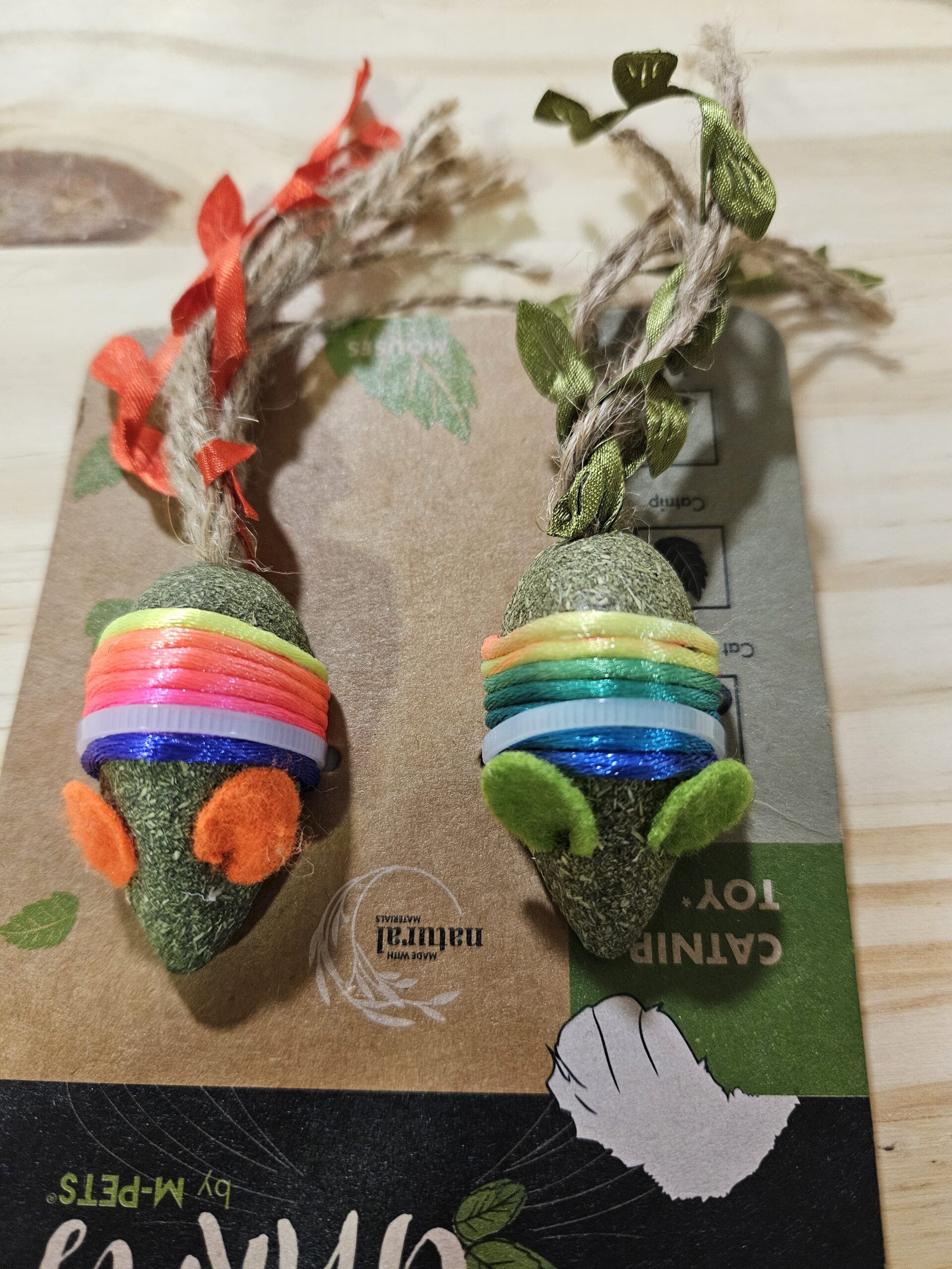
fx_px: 843
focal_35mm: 23
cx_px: 476
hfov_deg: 58.9
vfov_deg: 73.9
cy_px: 634
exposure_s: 1/100
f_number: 1.8
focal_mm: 5.4
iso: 500
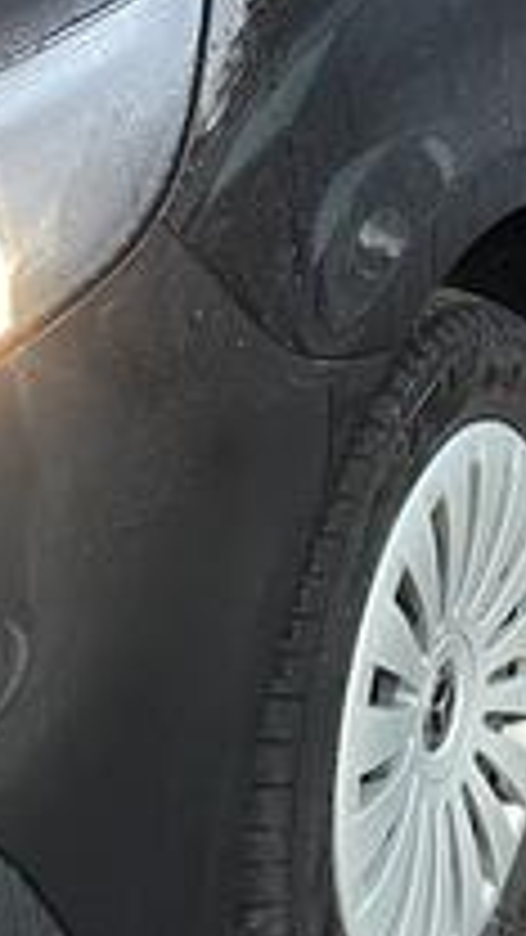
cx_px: -175
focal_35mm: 109
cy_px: 76
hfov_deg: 10.8
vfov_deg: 19.2
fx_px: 2703
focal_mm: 4.2
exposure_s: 1/50
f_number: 1.6
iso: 320
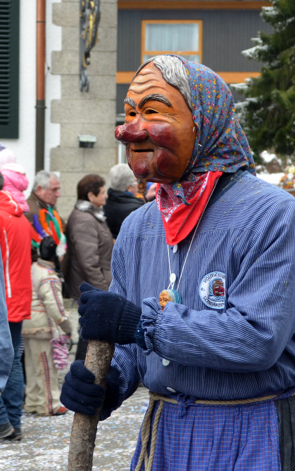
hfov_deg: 15.4
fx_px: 1093
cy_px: 247
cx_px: 179
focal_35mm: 85
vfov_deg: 24.4
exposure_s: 1/100
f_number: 5
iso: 400
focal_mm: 34
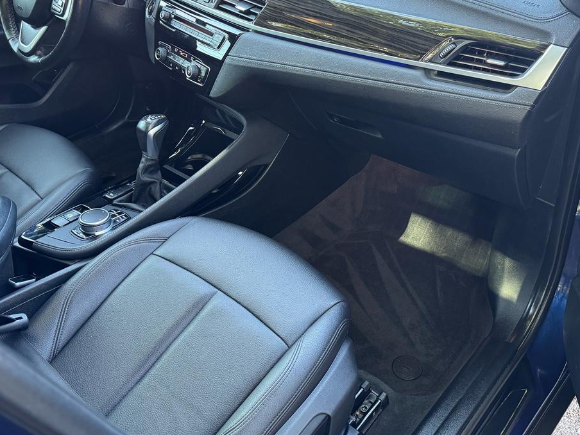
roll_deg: +2.4
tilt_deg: -37.7
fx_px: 570
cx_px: 337
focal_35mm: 34
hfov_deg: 53.7
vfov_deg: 41.7
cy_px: 185
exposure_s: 1/60
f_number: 1.78
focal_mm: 6.76
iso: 250
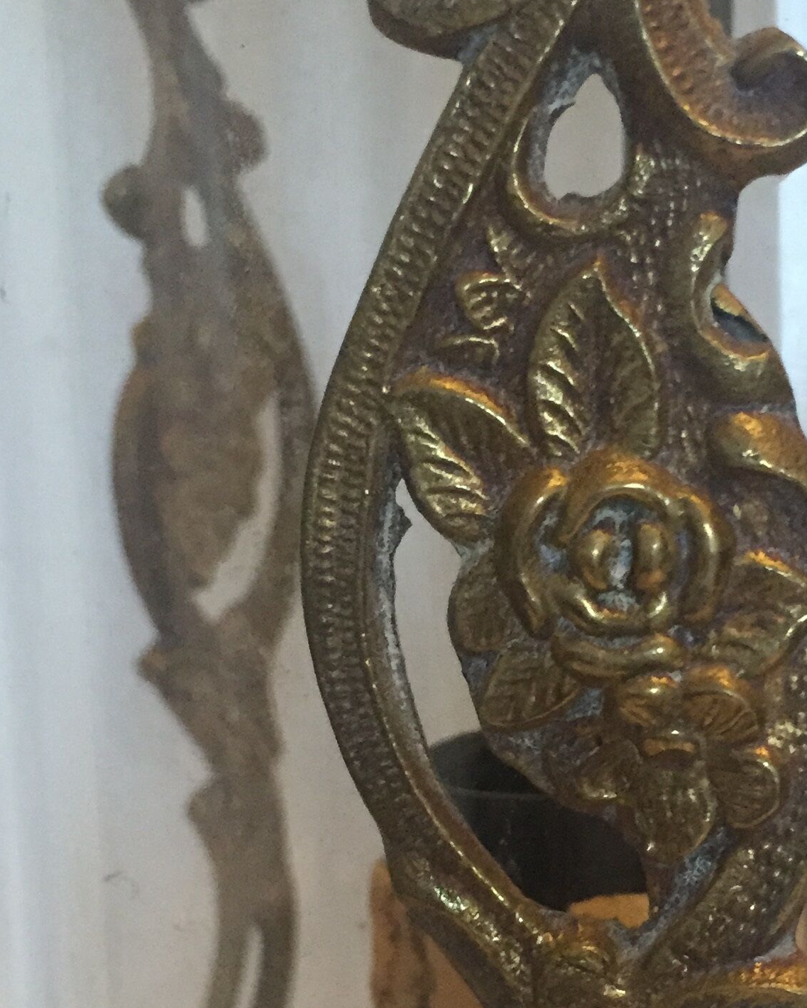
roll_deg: +2.9
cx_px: 643
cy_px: 721
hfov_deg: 23.2
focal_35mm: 65
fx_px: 1940
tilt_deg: -15.8
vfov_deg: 28.8
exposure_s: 1/15
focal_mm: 4.15
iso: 250
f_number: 2.2
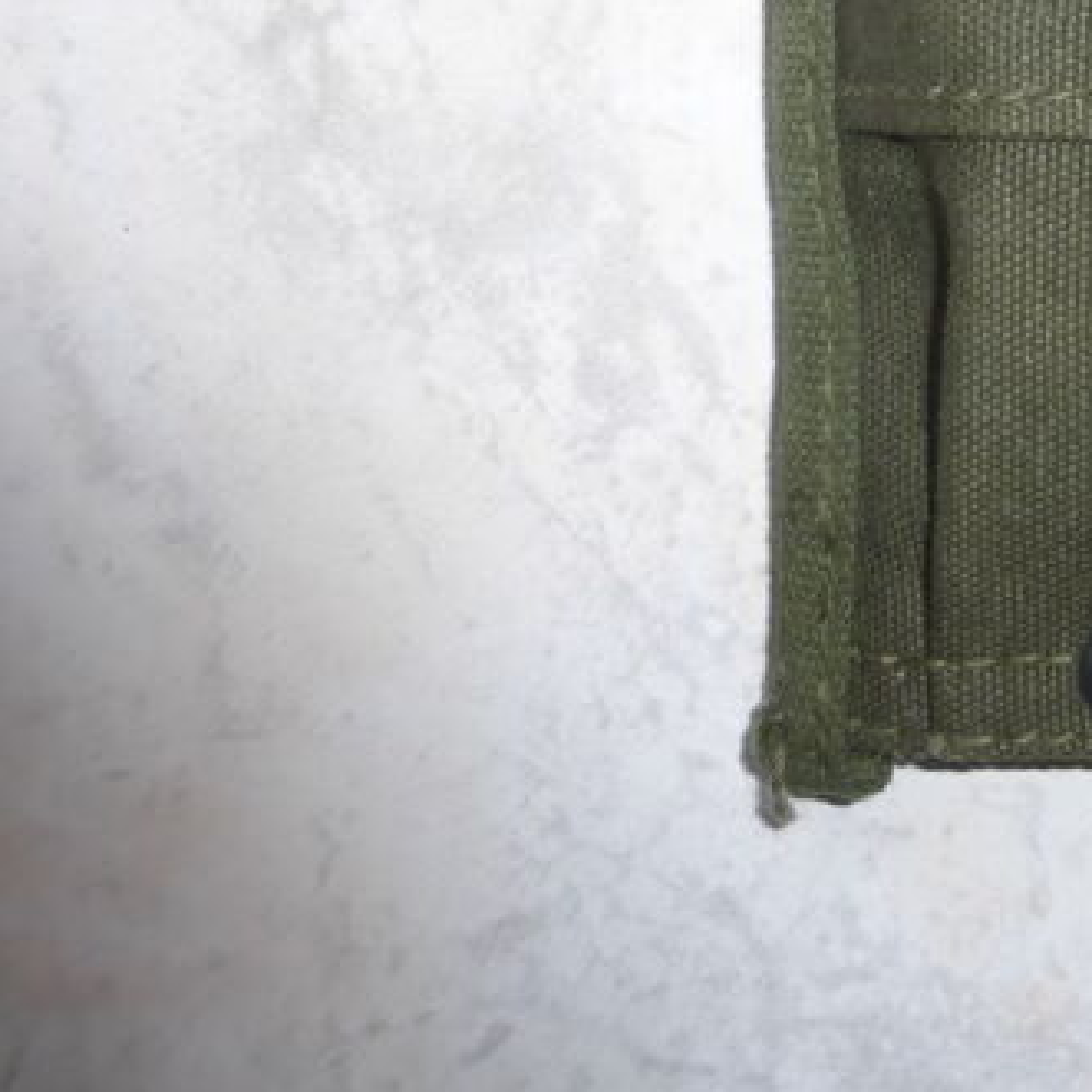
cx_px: 1330
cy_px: 13
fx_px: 2284
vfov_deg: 25.6
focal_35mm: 64
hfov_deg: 24.3
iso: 100
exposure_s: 1/60
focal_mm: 4.3
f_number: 3.3
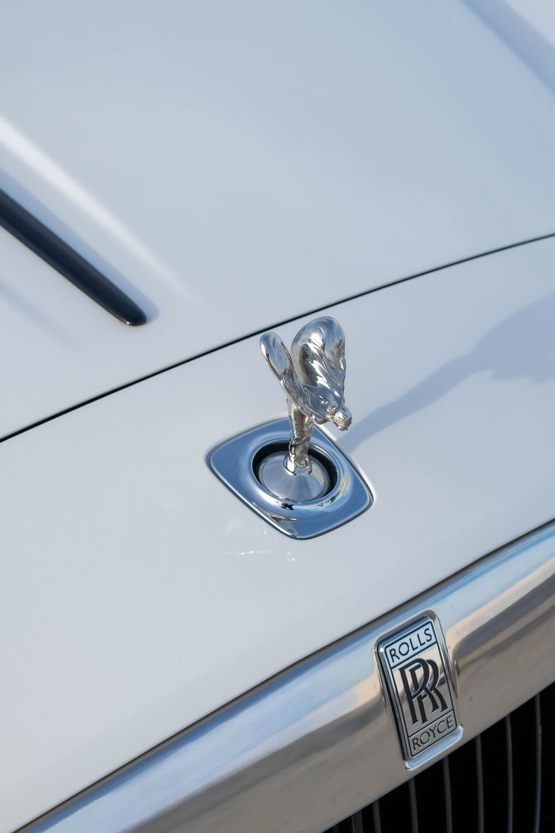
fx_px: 1711
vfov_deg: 27.3
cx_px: 317
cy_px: 420
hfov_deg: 18.4
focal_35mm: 74
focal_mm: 38
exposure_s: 1/1600
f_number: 6.3
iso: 400
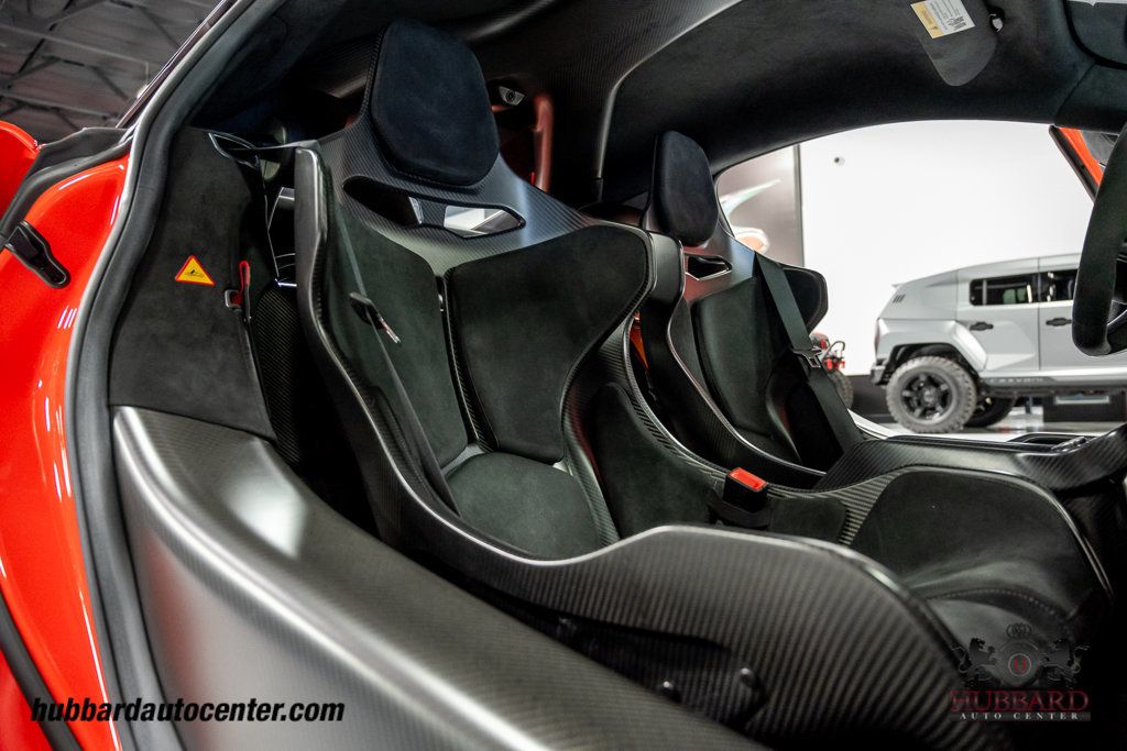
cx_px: 564
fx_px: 751
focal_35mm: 24
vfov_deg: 53.1
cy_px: 376
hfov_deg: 73.7
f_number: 4
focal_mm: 24
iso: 5000
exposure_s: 1/60
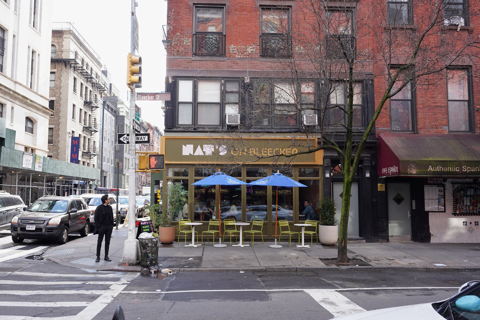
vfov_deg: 42.3
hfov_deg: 60.3
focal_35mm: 31
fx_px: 413
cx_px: 240
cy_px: 160
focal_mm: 31
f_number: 7.1
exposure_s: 1/100
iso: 250
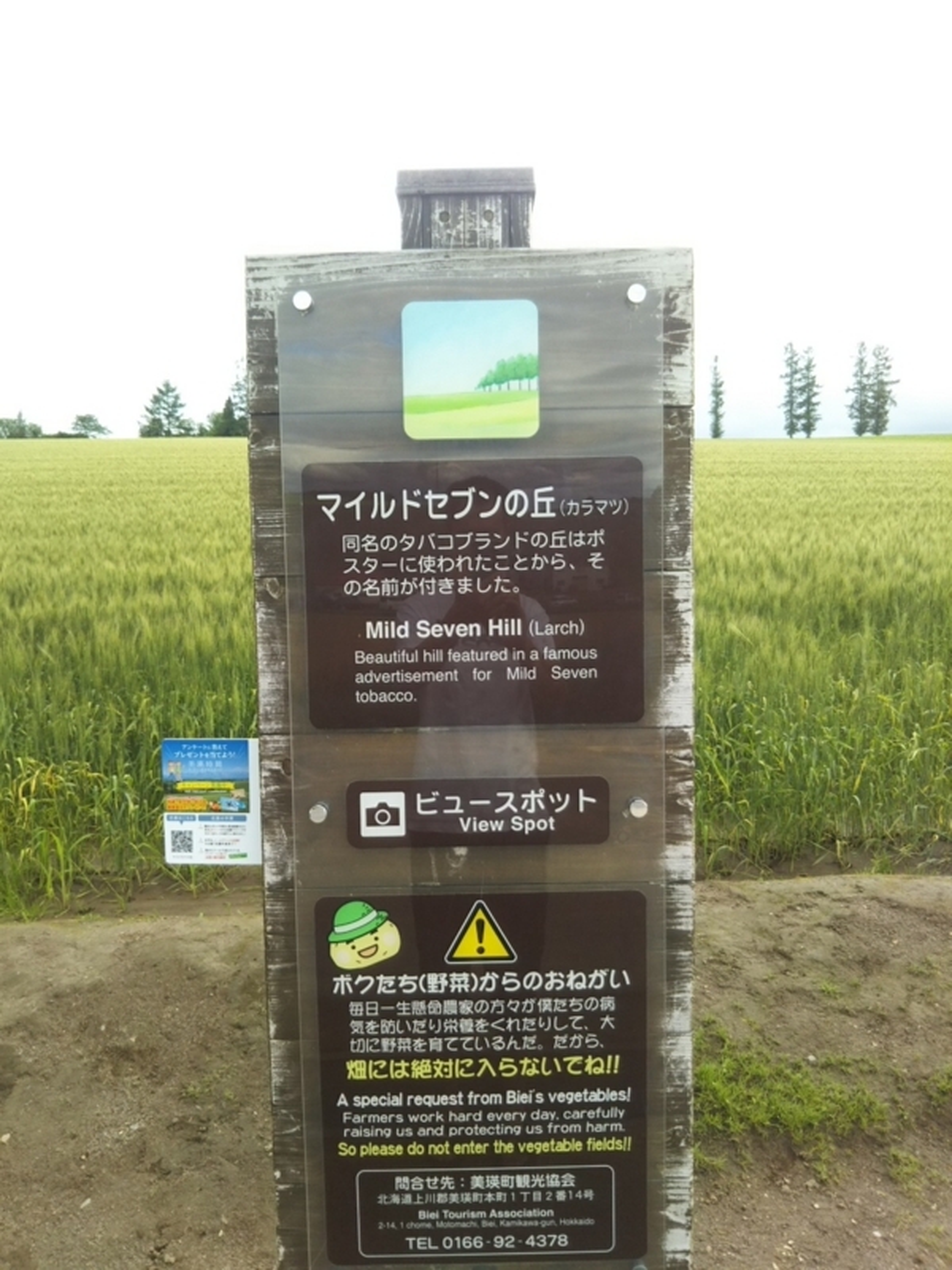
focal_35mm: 30
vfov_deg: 60.0
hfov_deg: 46.8
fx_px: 1100
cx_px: 476
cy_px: 635
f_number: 2.2
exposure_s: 1/183
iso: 25
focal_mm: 4
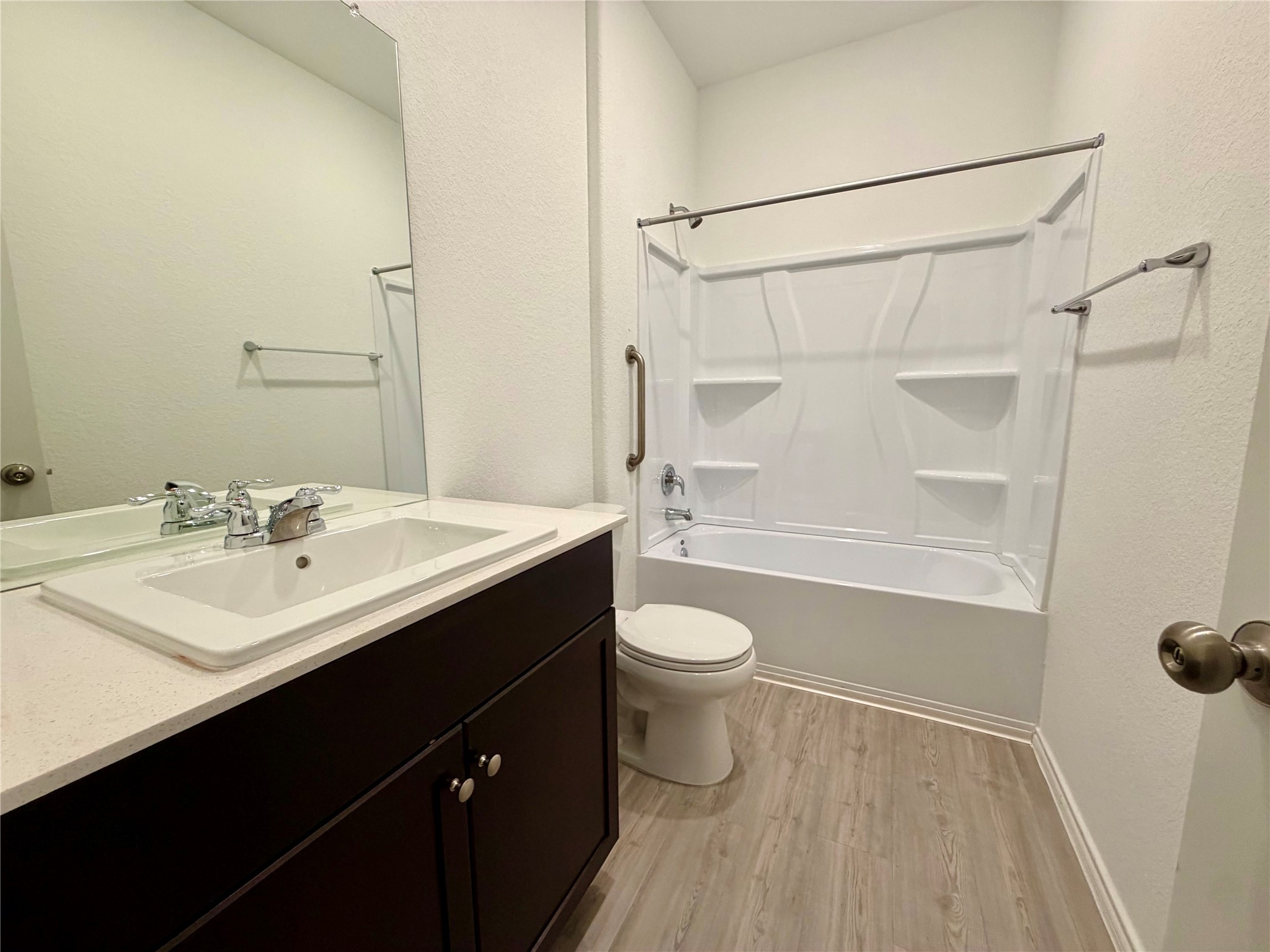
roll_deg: +0.8
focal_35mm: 14
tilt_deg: -8.8
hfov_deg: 102.1
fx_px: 514
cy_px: 476
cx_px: 635
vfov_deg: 85.7
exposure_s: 1/120
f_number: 2.2
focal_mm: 2.22
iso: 250
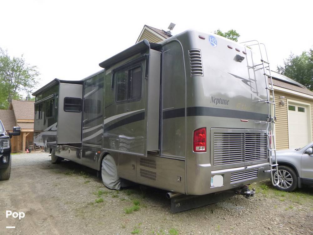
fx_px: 226
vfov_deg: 54.9
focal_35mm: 25
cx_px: 156
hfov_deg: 69.4
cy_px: 118
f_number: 3.9
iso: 160
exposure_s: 1/200
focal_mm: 4.5
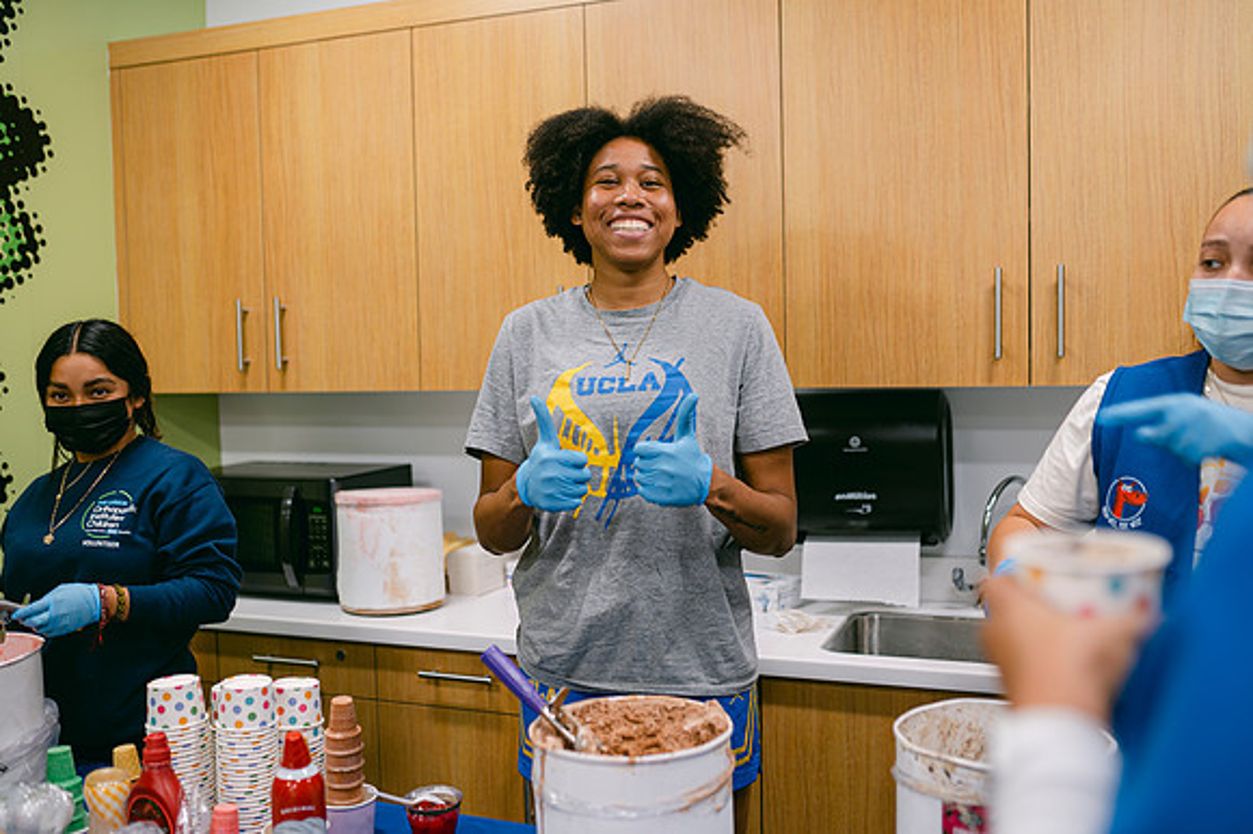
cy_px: 417
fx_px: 1217
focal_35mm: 35
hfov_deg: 54.5
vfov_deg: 37.8
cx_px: 626
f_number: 2
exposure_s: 1/125
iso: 125
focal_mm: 35
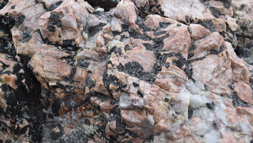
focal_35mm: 38
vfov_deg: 31.1
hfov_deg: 52.8
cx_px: 127
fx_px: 255
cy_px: 58
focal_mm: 24
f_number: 8
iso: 400
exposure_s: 1/250
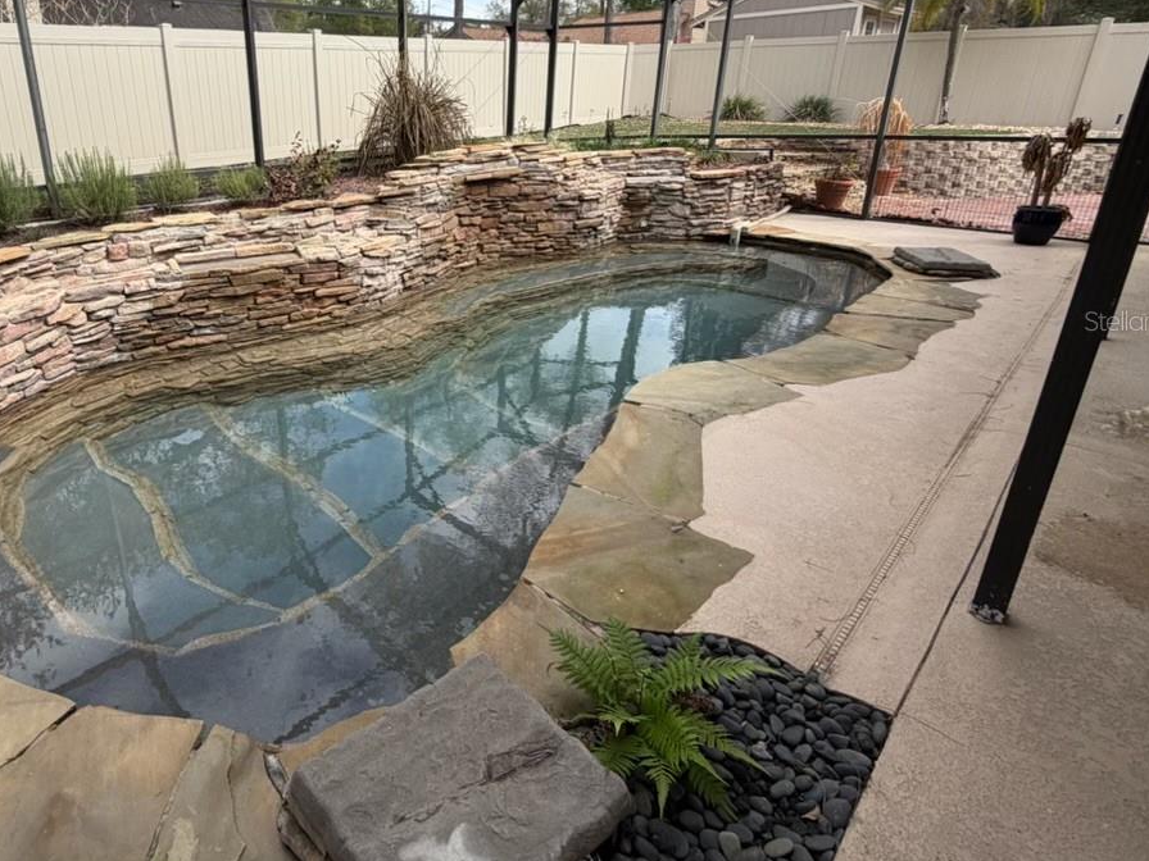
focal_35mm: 20
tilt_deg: -17.6
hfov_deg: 79.1
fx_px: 664
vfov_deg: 65.0
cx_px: 385
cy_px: 320
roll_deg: -0.9
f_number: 2.2
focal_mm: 2.22
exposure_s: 1/502
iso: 50
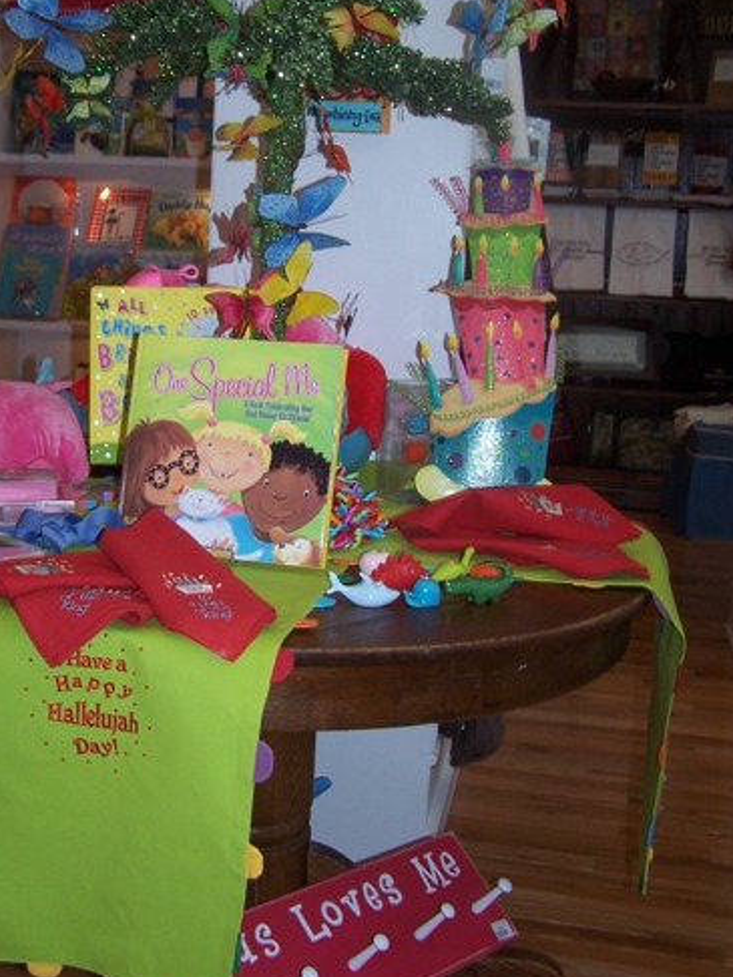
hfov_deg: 29.0
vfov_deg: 38.0
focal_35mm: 50
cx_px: 255
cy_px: 394
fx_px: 1410
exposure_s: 1/60
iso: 80
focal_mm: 6.3
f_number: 2.8
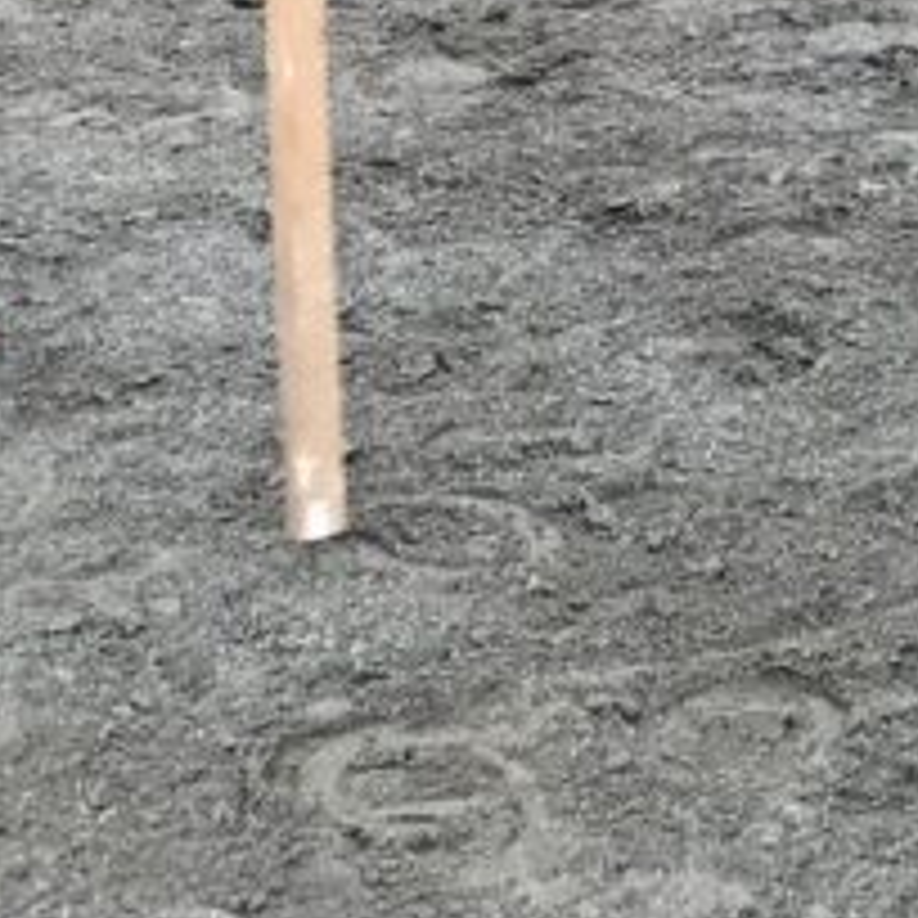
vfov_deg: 12.8
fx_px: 3720
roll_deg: +0.3
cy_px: -716
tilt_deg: -4.8
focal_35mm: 124
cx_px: 1318
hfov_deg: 13.4
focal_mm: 3.99
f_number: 1.8
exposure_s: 1/129
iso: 20
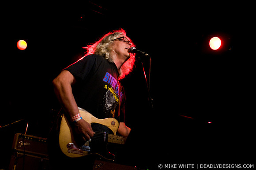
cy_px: 85
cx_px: 128
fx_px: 320
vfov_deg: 29.8
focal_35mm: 45
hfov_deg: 43.7
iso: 1000
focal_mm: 30
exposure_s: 1/160
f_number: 1.6
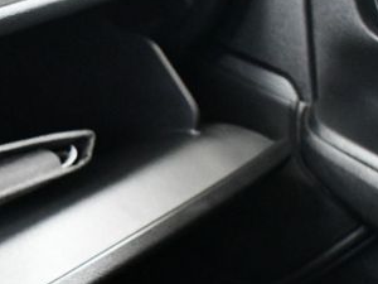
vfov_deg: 19.9
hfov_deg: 24.8
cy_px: 174
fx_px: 808
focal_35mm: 74
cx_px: -21
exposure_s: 1/60
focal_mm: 18
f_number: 3.5
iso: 8000
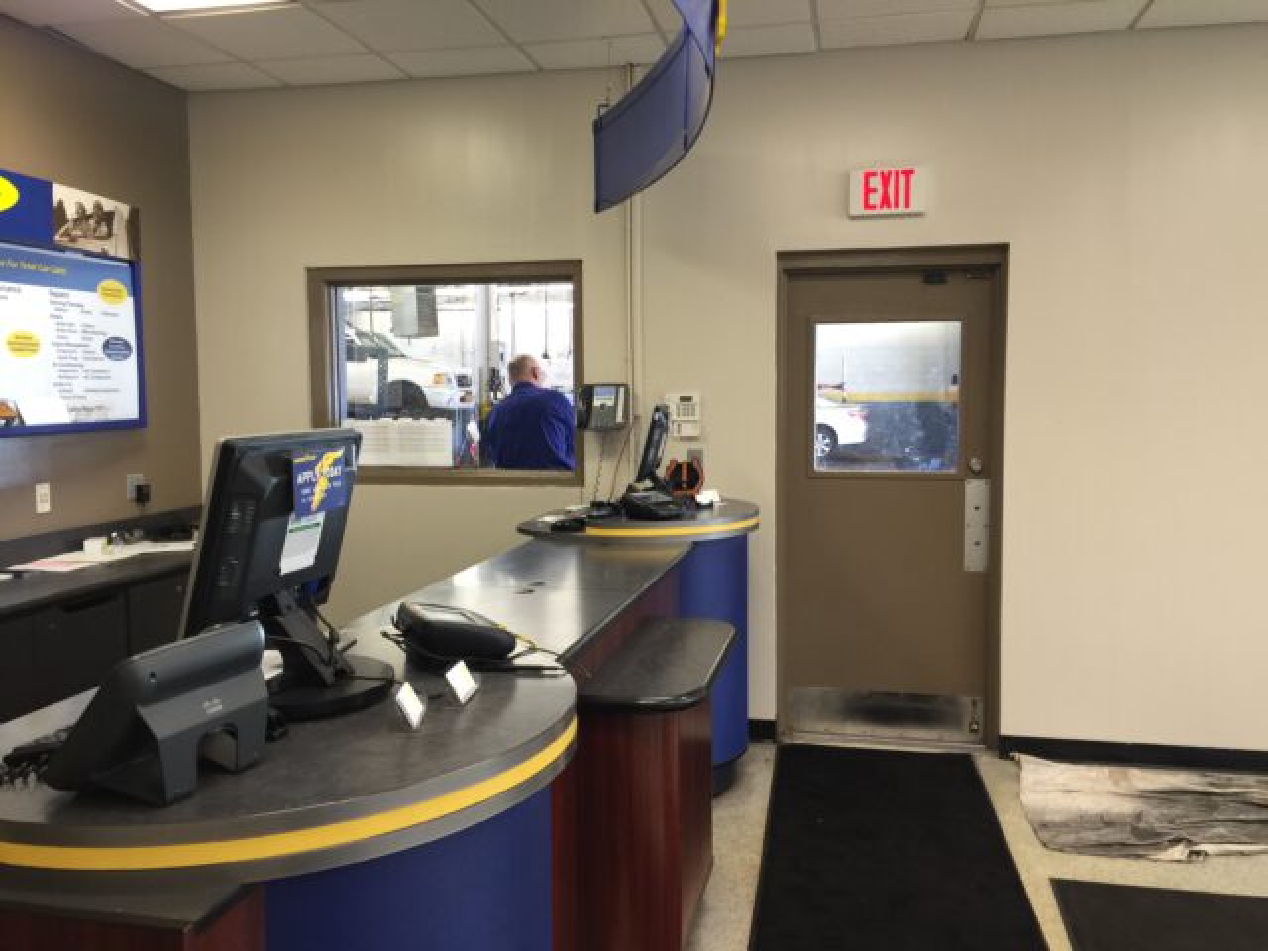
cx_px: 634
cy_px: 476
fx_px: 1062
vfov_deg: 48.2
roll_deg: -0.4
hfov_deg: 61.7
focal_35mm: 29
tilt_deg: -4.1
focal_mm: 4.15
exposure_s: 1/15
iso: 32
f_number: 2.2
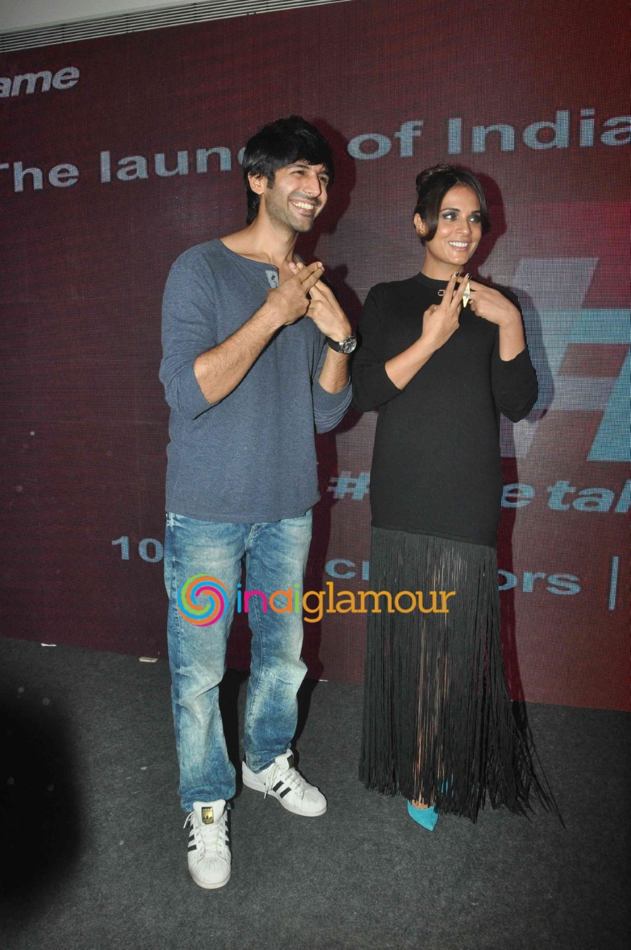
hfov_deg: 47.8
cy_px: 475
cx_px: 316
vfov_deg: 67.4
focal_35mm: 27
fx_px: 712
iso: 1000
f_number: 10
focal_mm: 18
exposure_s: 1/250
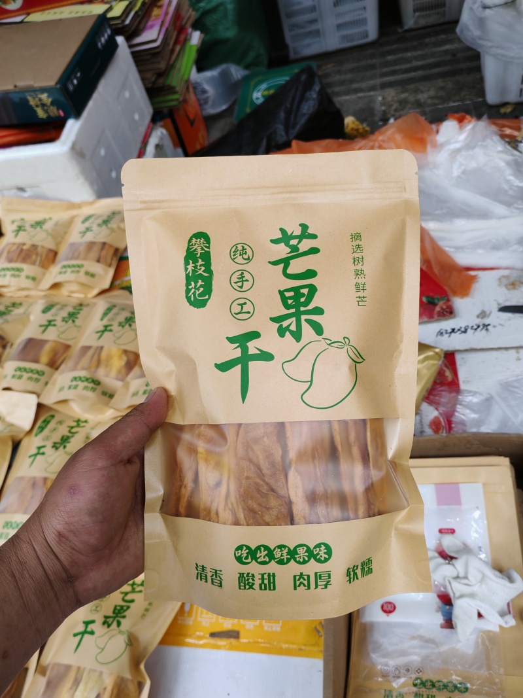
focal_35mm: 27
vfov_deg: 65.3
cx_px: 262
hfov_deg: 51.3
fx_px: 544
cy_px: 349
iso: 160
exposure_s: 1/100
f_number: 1.95
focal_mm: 5.52
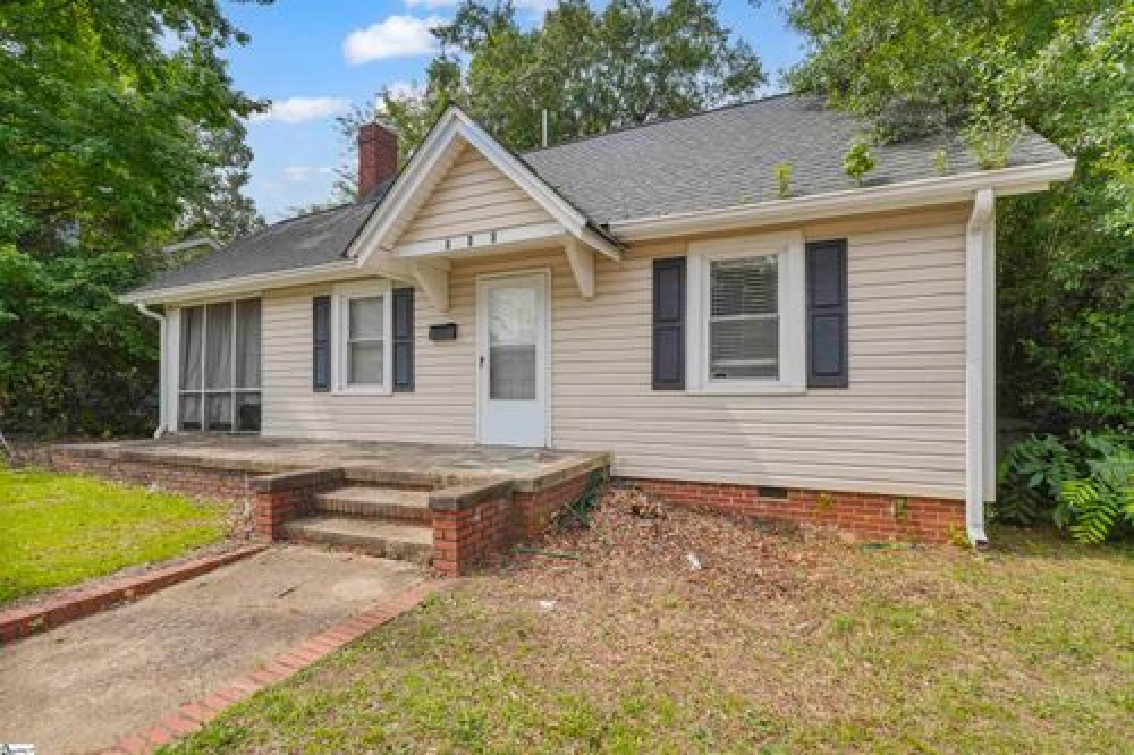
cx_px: 567
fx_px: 491
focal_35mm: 16
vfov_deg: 75.1
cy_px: 378
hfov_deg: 98.2
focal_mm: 10.4
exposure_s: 1/10
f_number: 9
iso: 400
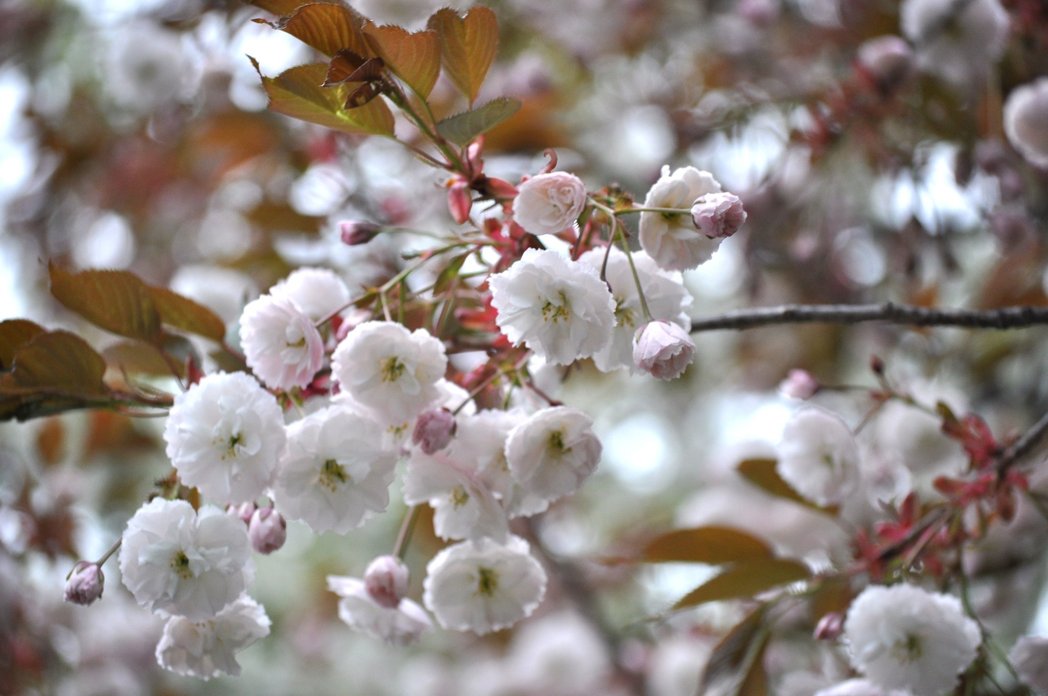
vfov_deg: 8.9
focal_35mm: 153
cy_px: 348
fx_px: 4448
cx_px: 524
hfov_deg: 13.4
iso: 400
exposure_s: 1/100
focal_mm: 102
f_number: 5
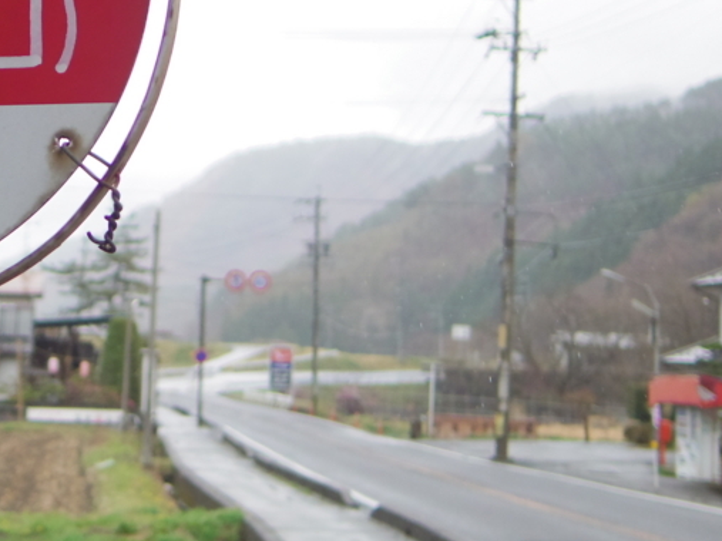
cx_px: 34
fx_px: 1981
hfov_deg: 20.1
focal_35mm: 95
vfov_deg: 15.4
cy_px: 61
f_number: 1.9
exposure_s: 1/1250
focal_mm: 8.5
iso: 250
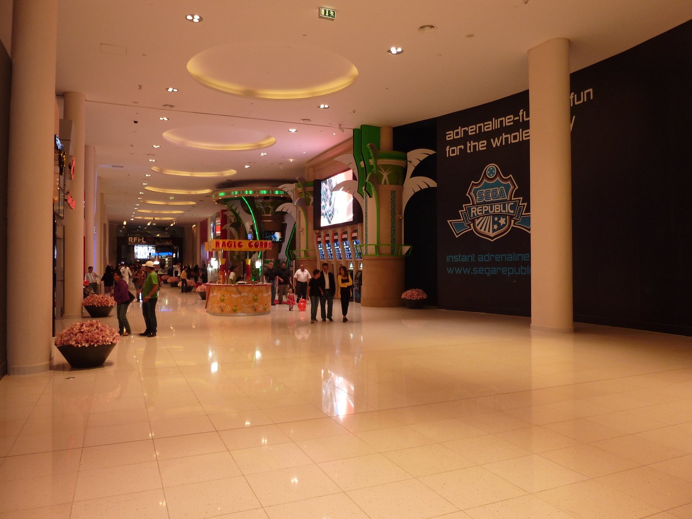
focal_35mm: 25
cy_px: 260
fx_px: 500
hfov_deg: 69.4
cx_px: 346
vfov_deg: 54.9
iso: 125
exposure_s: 1/30
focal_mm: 4.1
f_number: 3.3
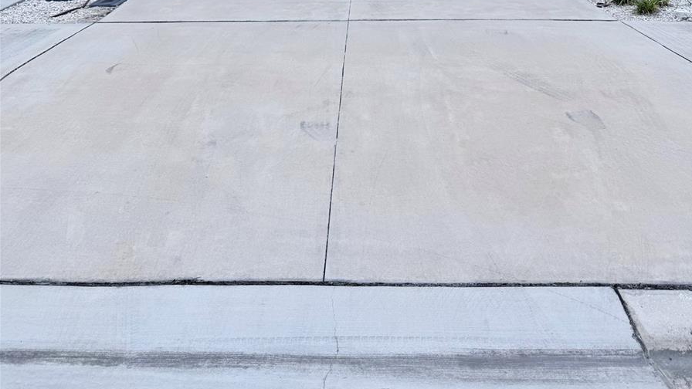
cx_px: 347
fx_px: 642
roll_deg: -0.2
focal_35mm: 35
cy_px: -50
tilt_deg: -7.7
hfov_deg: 56.6
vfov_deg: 29.9
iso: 80
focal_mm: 6.76
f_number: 1.78
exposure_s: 1/3584
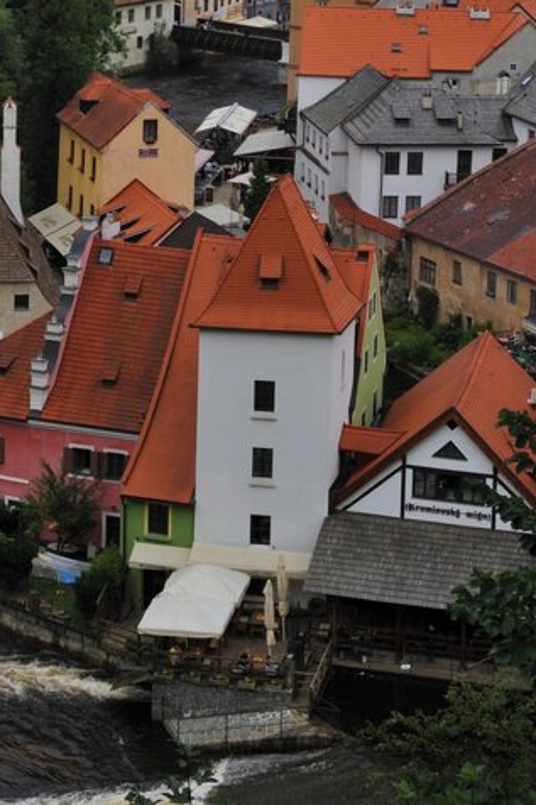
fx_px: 2481
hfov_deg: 12.2
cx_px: 47
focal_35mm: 111
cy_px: 123
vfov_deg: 18.2
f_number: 9
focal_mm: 48
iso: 200
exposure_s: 1/250
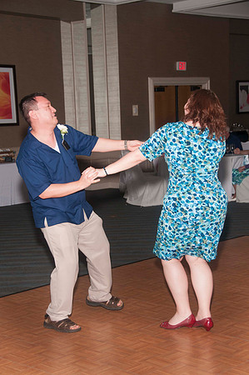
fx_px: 717
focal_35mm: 69
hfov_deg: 19.7
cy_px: 188
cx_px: 124
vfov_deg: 29.3
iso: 400
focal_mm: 46
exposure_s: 1/60
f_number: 5.6
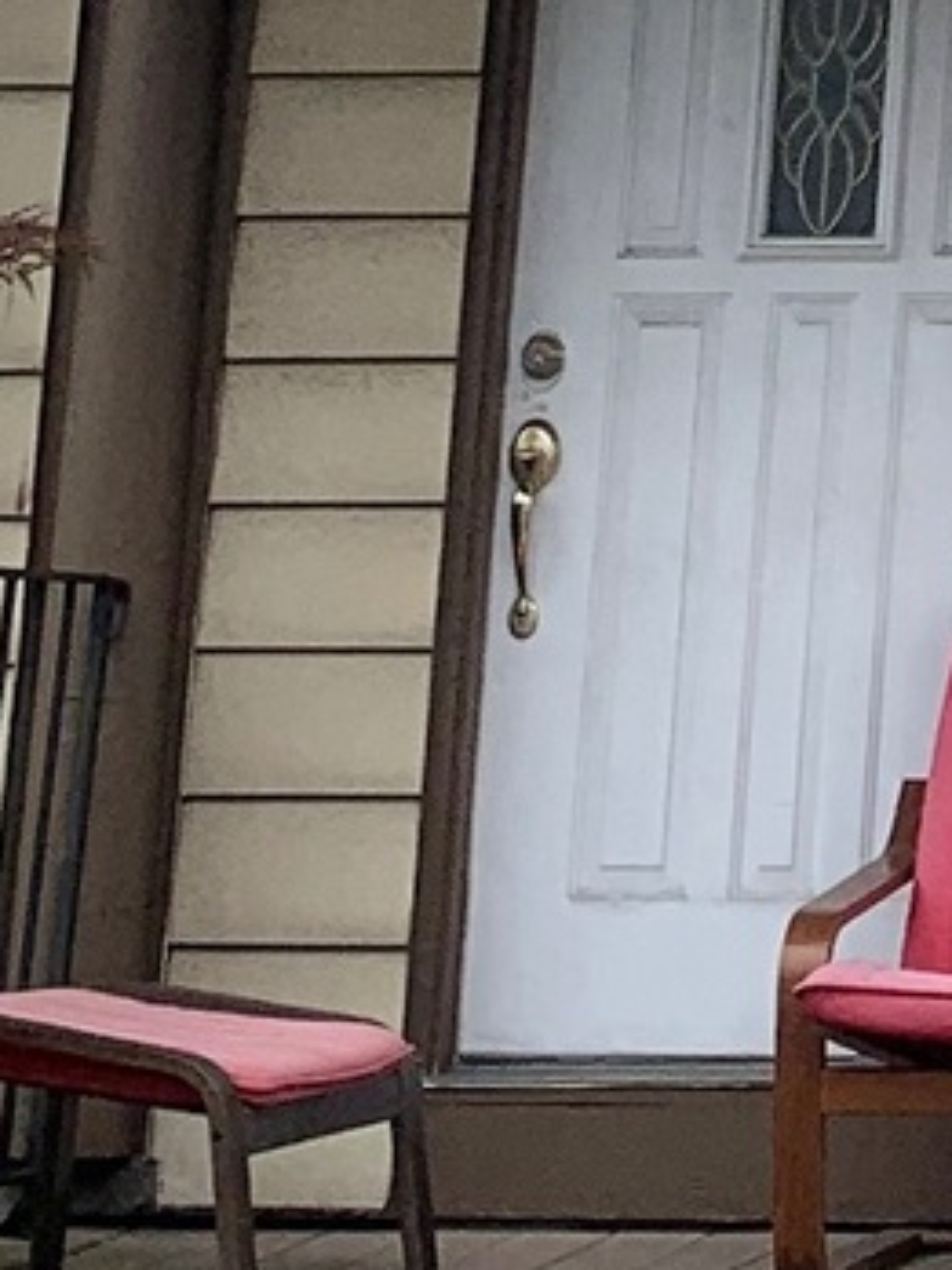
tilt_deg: +13.5
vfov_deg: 10.9
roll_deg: -1.5
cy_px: -803
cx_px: 2309
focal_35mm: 172
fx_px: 6307
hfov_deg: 8.0
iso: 25
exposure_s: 1/981
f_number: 1.8
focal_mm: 4.25
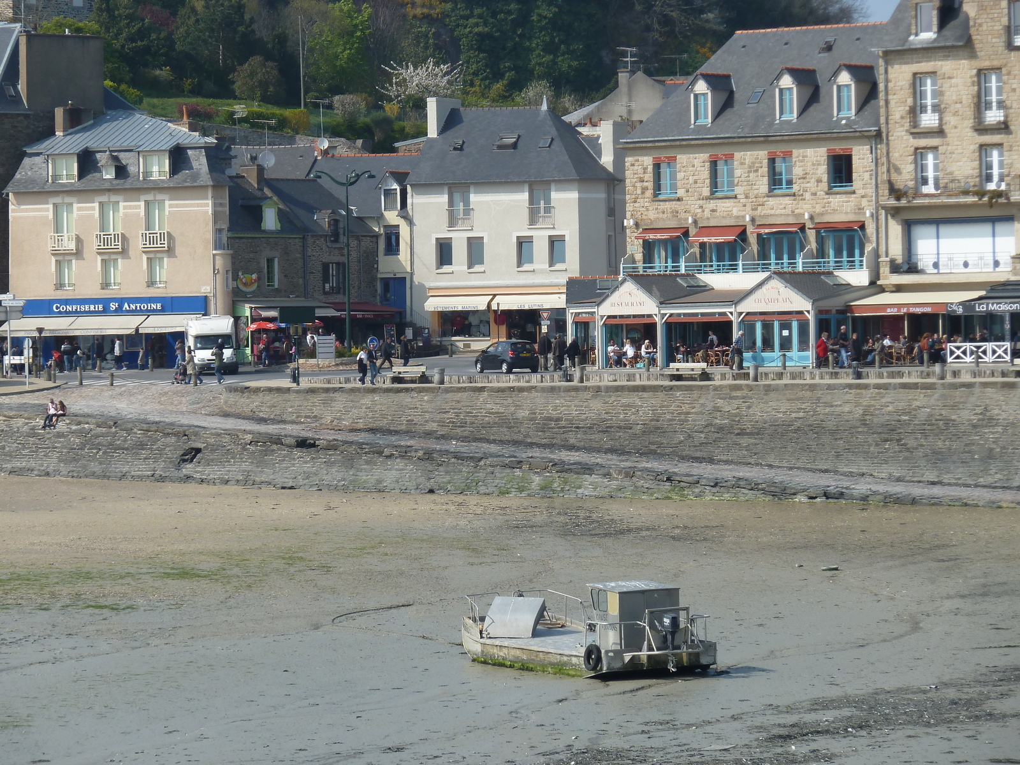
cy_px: 382
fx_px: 4980
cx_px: 510
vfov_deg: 8.8
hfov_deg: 11.7
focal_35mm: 169
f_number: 5
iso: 80
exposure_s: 1/400
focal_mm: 27.8
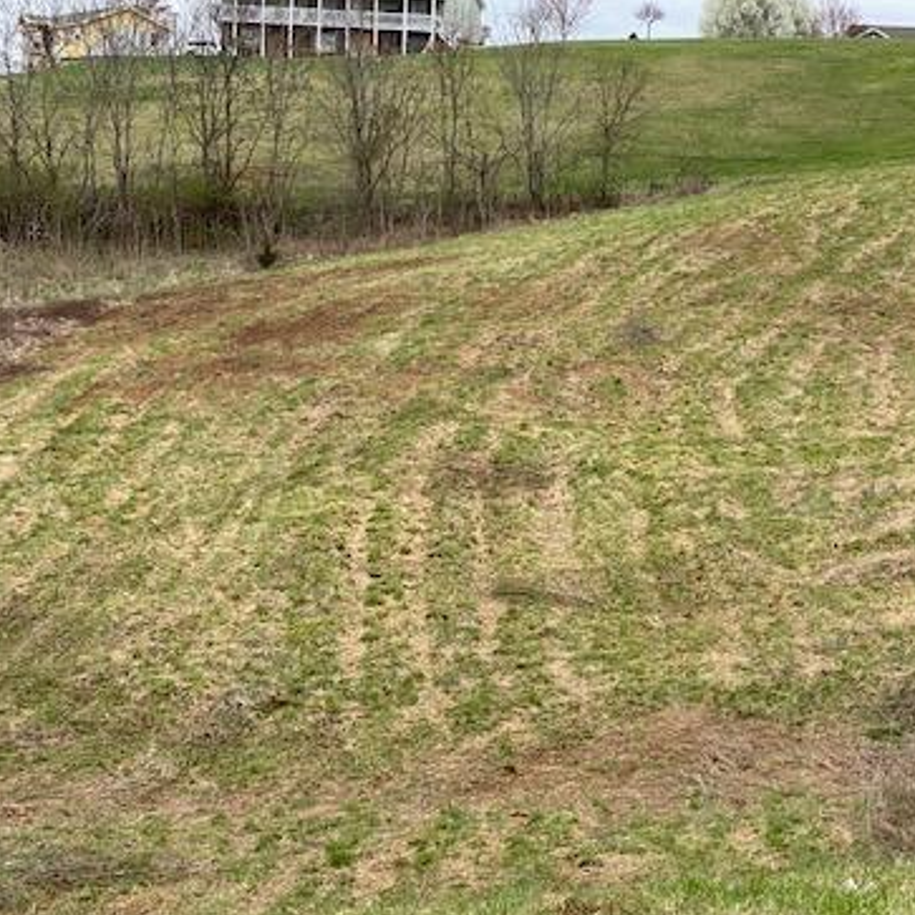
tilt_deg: -9.6
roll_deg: -3.6
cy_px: 597
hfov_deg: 21.2
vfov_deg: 21.3
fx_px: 2422
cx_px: 660
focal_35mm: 81
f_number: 2
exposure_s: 1/484
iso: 20
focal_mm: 6
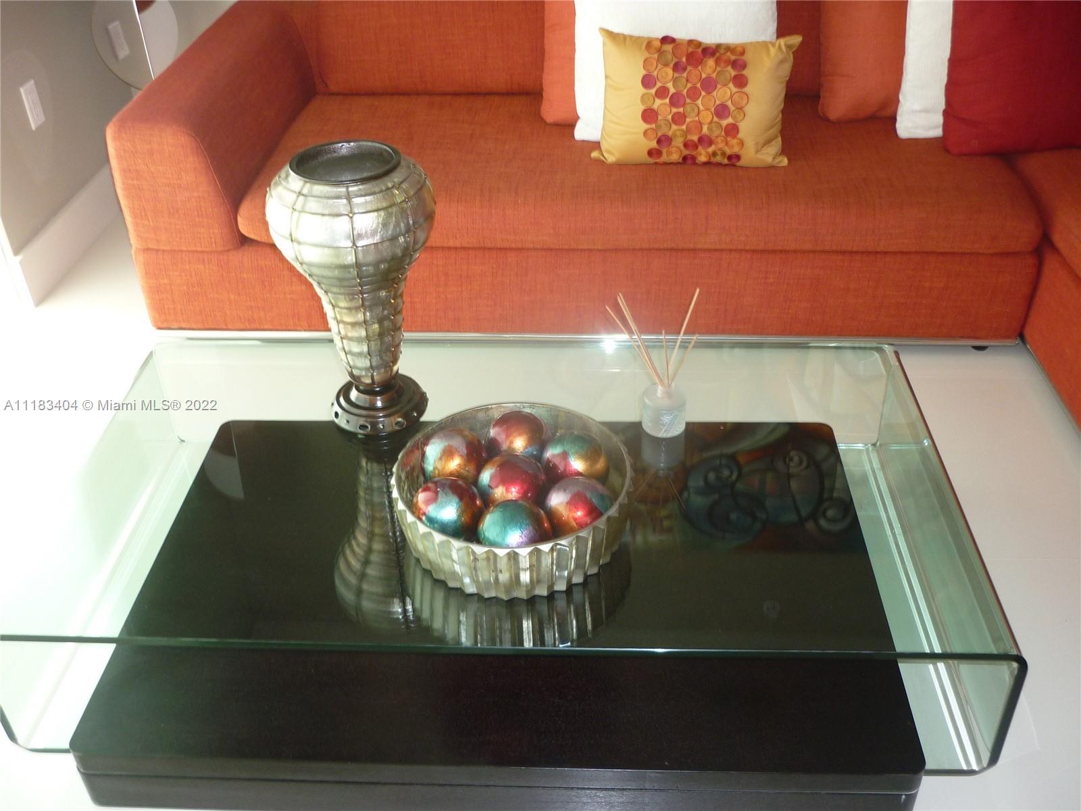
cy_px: 406
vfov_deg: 42.9
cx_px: 540
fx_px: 1031
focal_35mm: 33
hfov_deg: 55.4
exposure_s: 1/30
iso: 125
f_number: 2.8
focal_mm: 5.5
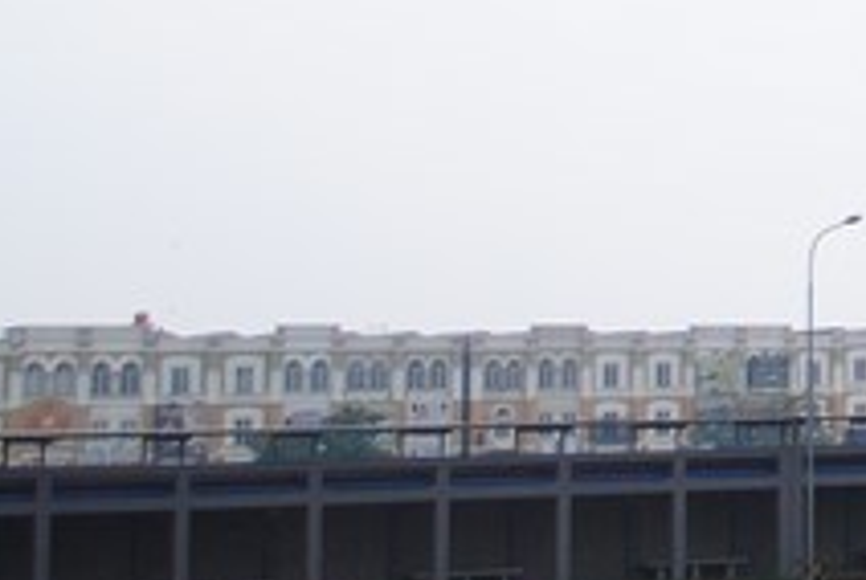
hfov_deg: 12.0
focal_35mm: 146
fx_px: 3517
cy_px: -208
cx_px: 1918
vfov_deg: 9.2
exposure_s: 1/2000
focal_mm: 18
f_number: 3.5
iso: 200
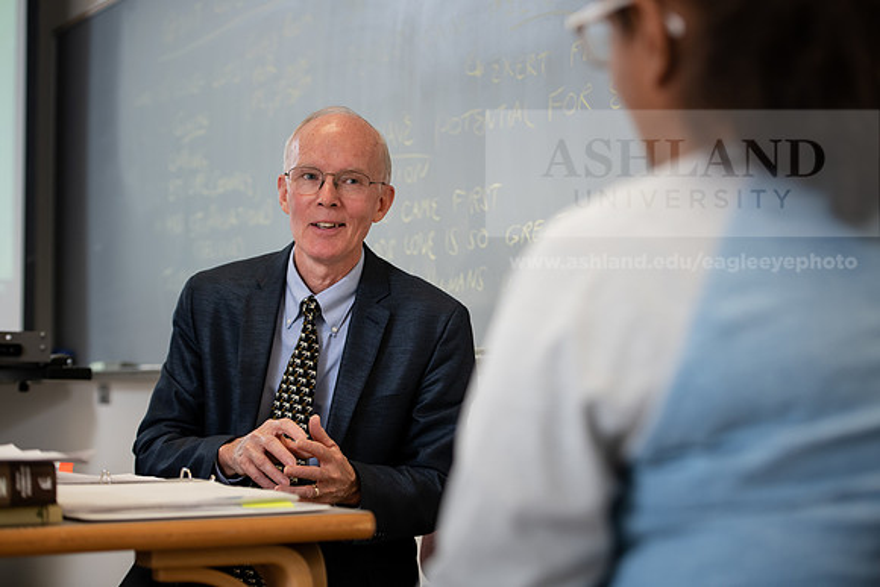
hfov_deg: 28.8
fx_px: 1711
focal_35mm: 70
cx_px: 440
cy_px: 294
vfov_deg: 19.5
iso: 640
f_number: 3.5
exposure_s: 1/200
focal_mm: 70
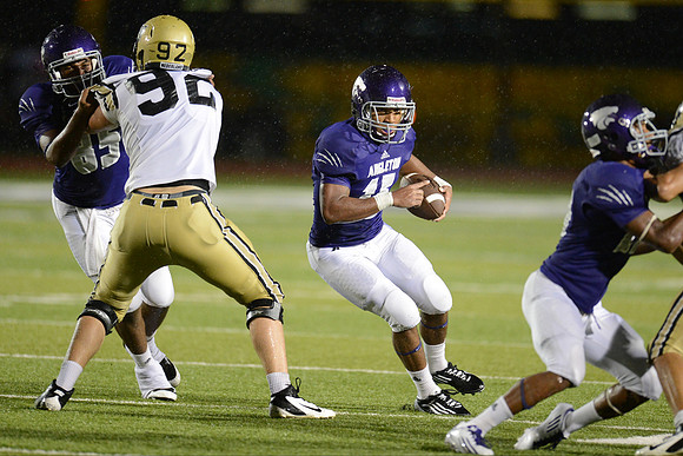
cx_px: 342
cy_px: 228
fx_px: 7590
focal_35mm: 400
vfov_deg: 3.4
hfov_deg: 5.2
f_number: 2.8
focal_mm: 400
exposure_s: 1/1000
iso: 5000
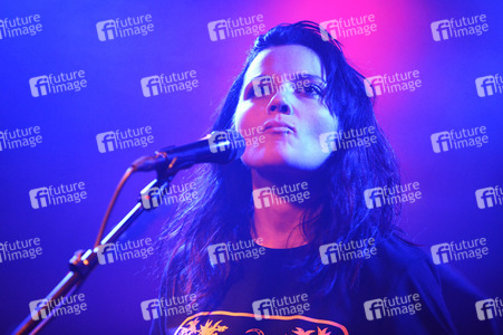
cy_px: 168
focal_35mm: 150
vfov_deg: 9.1
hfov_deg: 13.7
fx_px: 2094
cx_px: 252
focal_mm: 150
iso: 6400
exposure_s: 1/250
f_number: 2.8
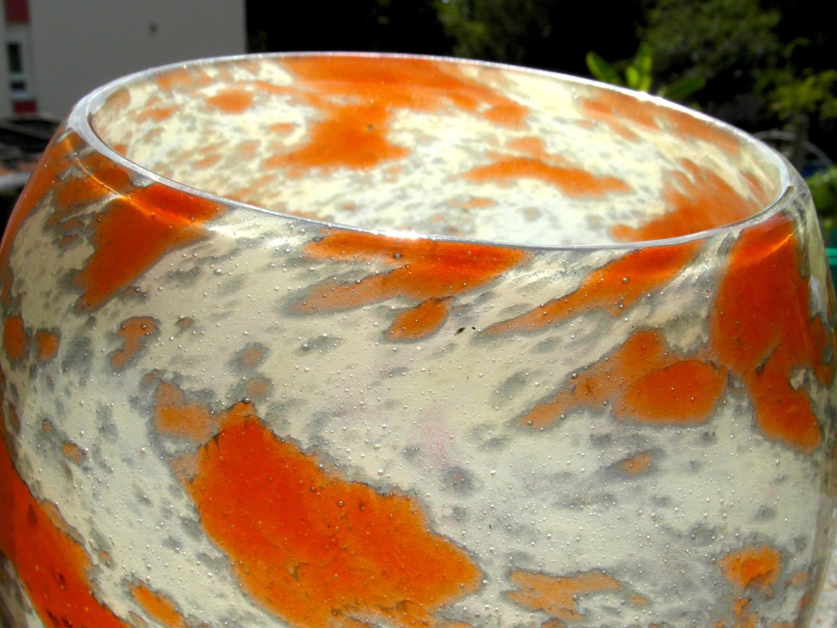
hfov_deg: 45.8
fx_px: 991
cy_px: 314
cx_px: 418
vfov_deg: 35.1
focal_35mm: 41
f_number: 5.8
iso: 80
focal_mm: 6.8
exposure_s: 1/500
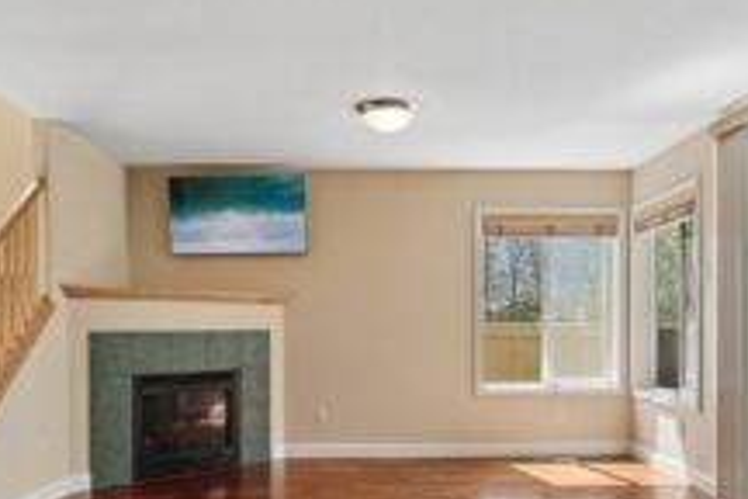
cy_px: 331
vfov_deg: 35.6
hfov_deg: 51.9
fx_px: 769
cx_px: 395
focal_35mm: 37
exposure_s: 1/80
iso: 400
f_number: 8
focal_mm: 20
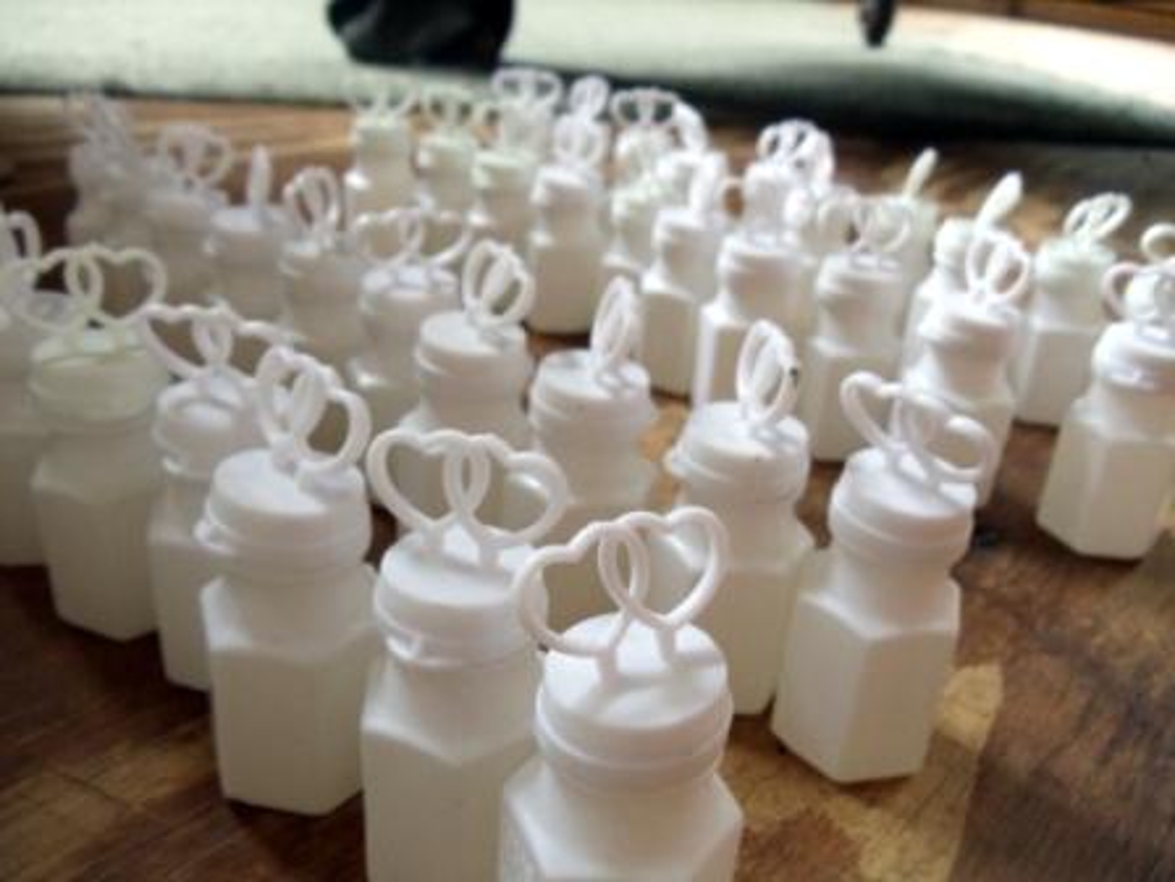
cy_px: 441
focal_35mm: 44
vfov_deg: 32.9
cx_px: 588
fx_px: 1494
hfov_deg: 42.9
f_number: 3.5
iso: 400
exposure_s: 1/20
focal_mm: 6
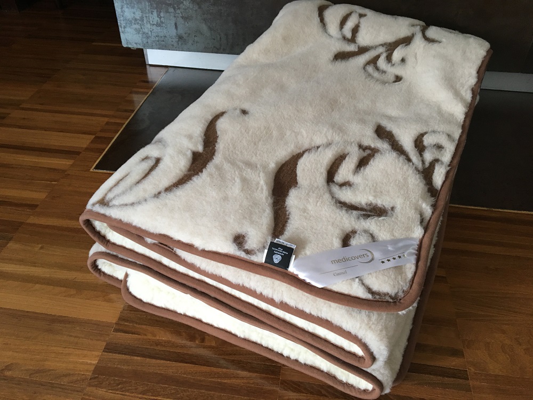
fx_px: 447
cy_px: 200
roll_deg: +1.4
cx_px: 266
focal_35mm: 29
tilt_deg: -39.5
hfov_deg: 61.7
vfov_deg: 48.2
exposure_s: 1/33
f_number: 2.2
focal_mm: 4.15
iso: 125
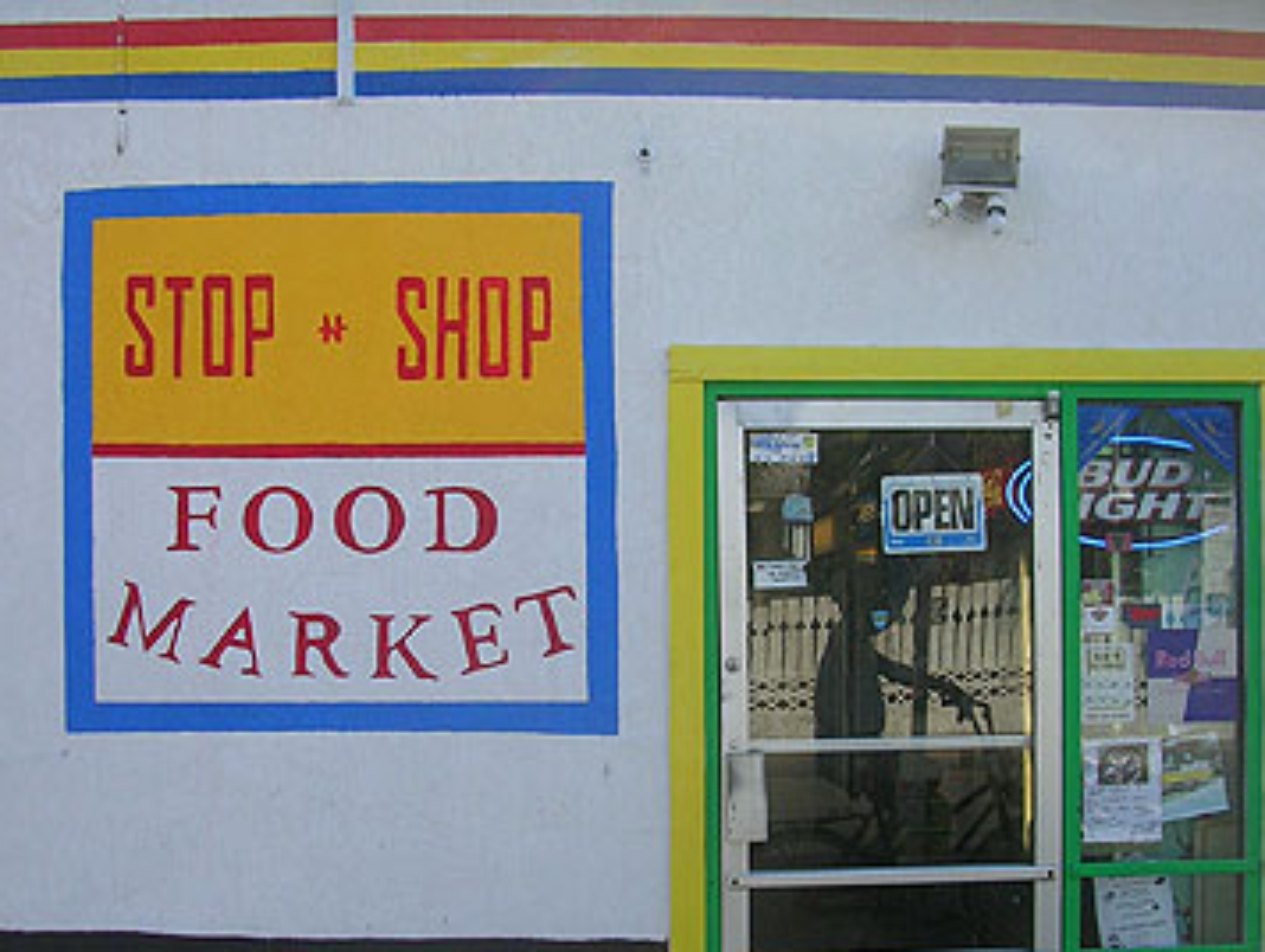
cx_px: 625
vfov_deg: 30.2
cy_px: 597
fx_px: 1756
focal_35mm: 48
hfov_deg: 39.6
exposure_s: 1/497
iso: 50
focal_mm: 5.8
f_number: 2.8
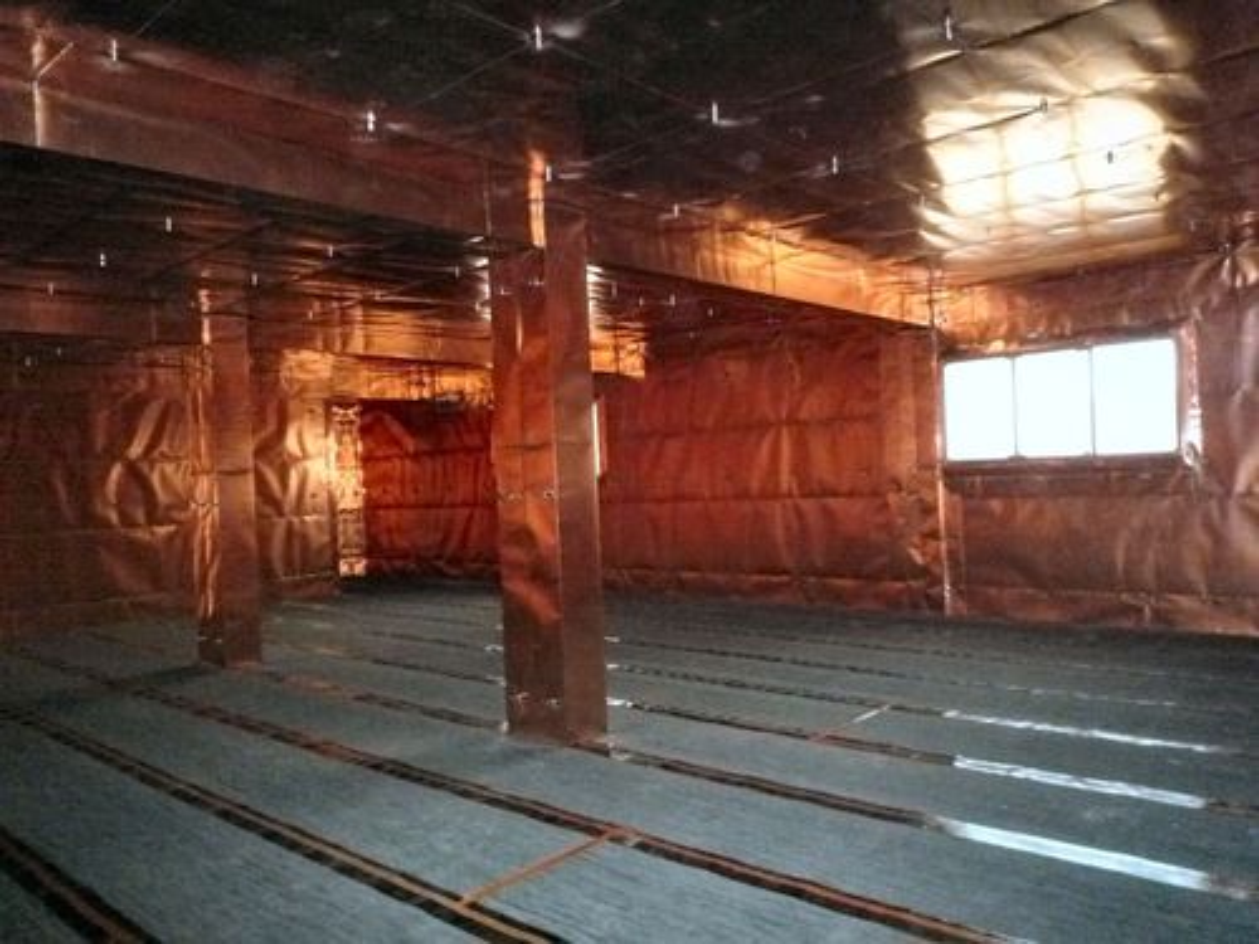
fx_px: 909
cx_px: 630
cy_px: 472
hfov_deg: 69.4
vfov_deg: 54.9
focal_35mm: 25
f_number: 2.8
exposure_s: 1/30
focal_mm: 4.4
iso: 800
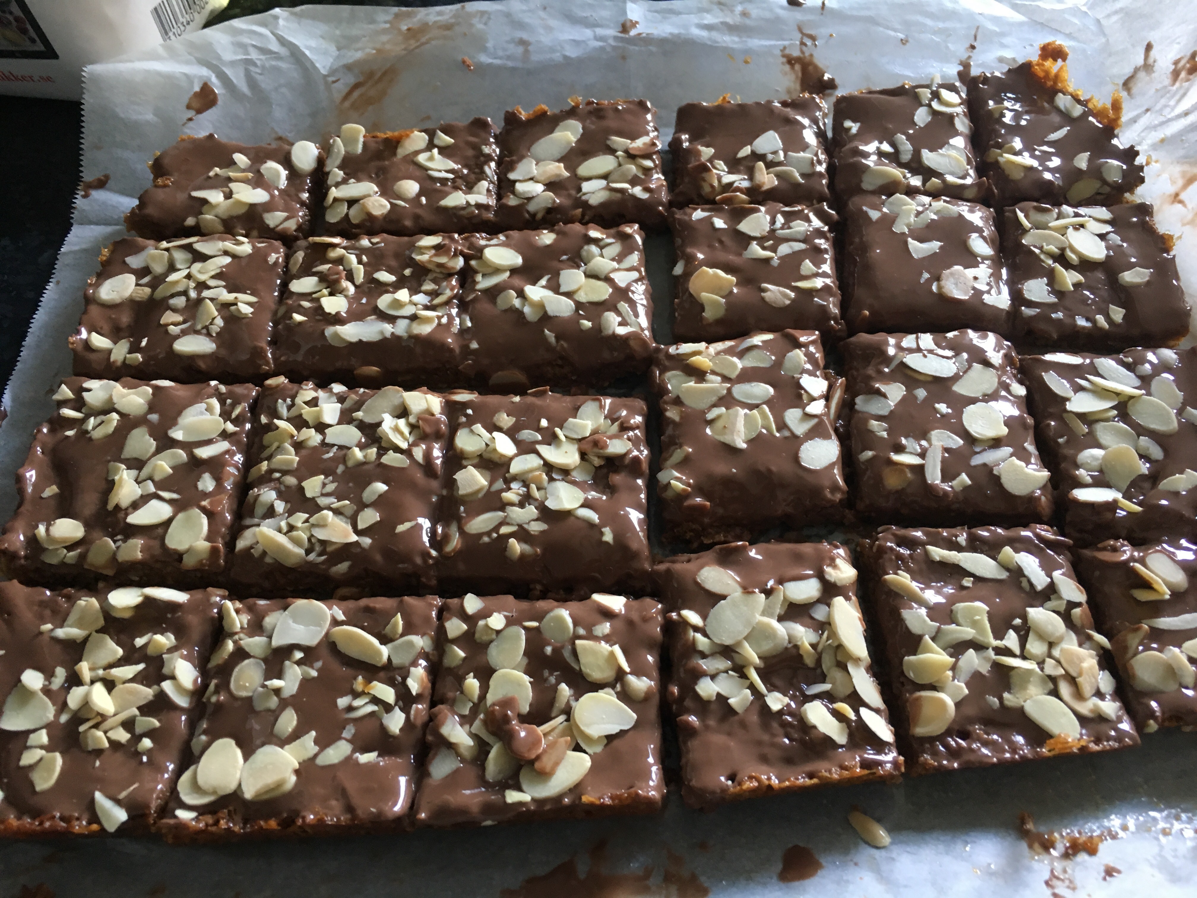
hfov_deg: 61.7
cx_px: 598
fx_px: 1003
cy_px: 449
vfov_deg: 48.2
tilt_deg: -53.4
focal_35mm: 29
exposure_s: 1/33
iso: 125
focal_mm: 4.15
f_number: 2.2
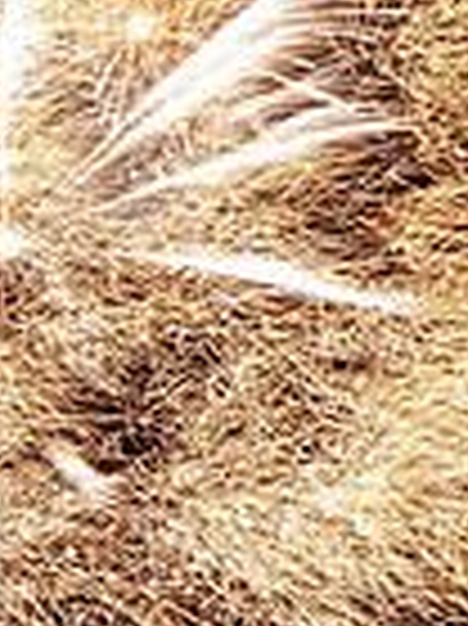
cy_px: 554
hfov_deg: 13.3
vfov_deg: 17.8
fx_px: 1968
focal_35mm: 109
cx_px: -22
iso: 125
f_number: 5.6
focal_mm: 13.09
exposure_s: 2
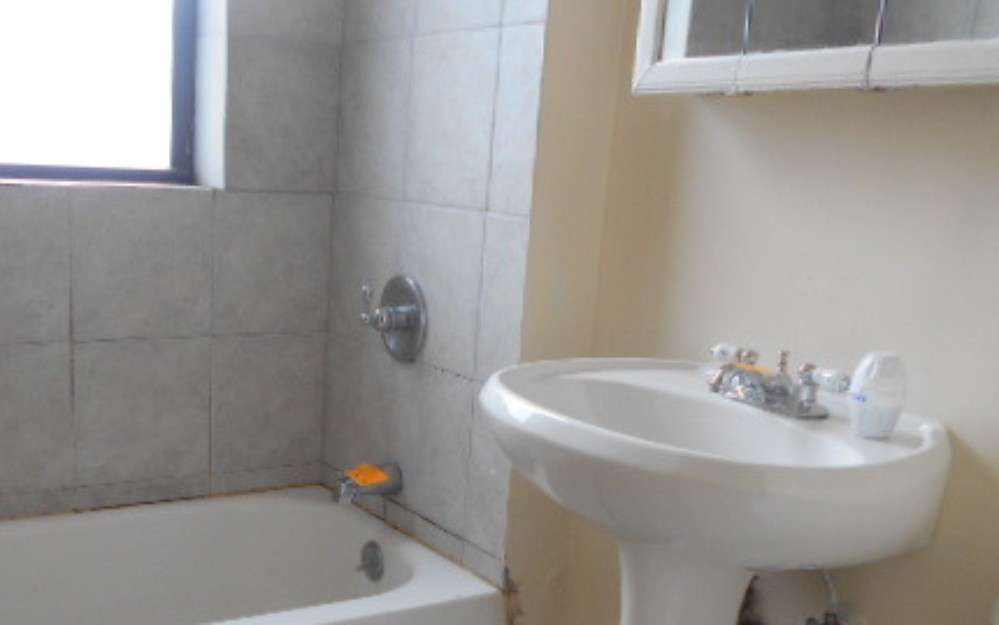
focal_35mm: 41
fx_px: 1117
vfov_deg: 30.4
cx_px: 383
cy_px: 518
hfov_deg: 47.8
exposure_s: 1/50
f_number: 3.2
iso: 80
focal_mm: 4.6
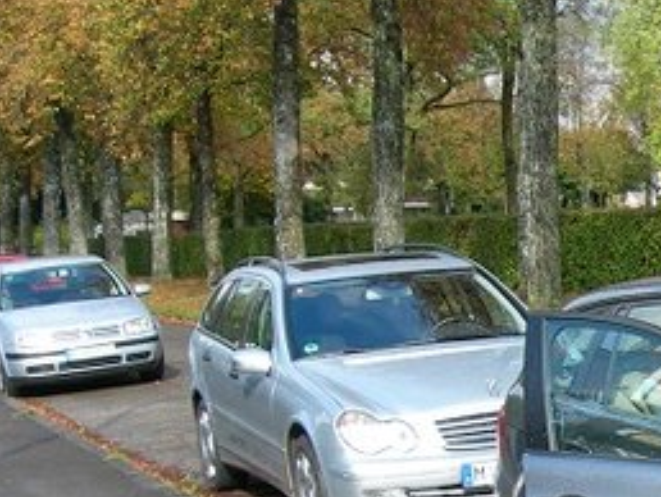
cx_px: 851
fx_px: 1969
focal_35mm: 103
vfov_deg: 14.1
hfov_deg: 17.9
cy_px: 519
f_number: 4.8
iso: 50
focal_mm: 7.8
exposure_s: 1/141
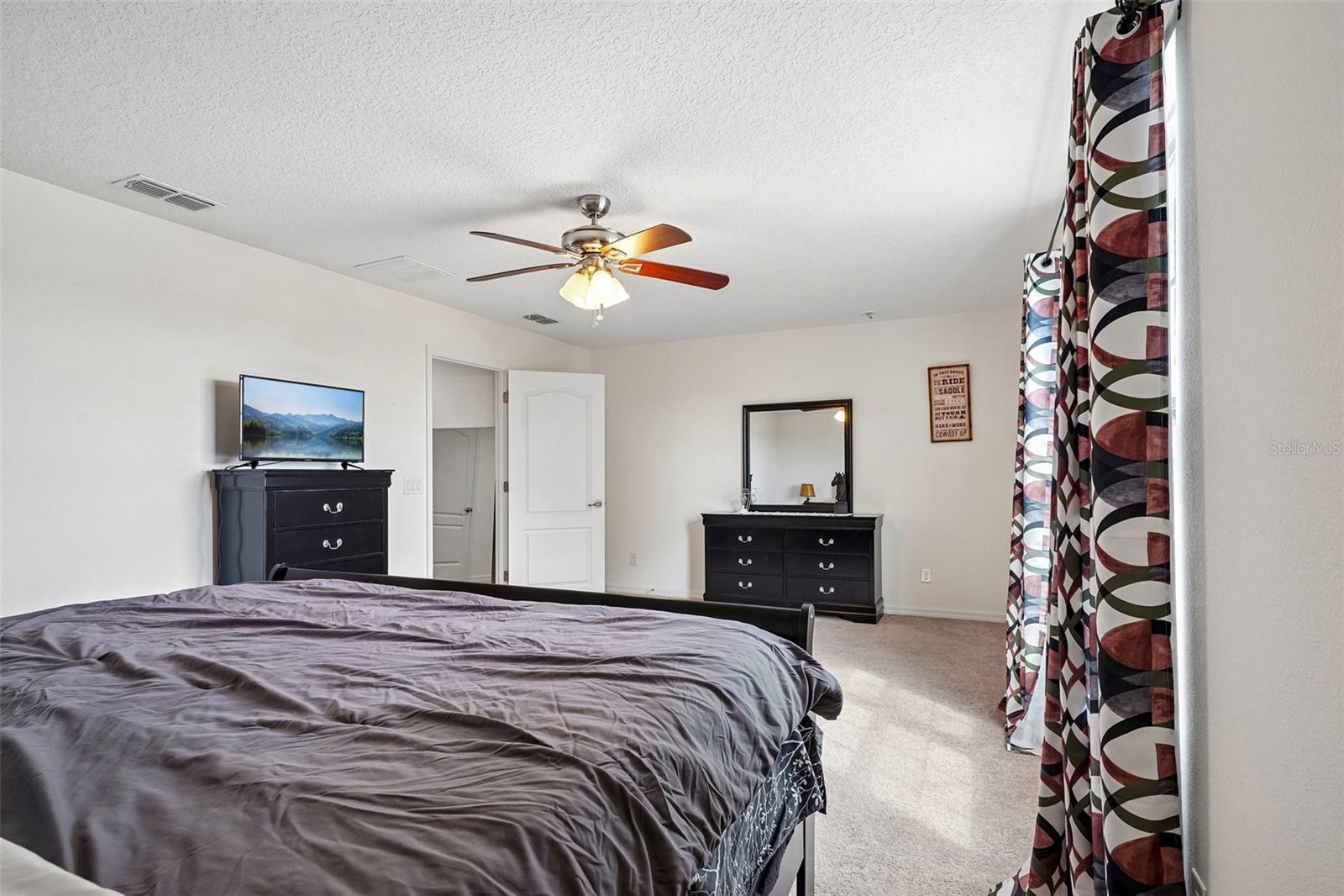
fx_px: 634
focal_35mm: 17
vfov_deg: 70.4
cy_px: 448
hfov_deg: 93.3
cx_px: 672
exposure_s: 1/15
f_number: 9
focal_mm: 17
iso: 400
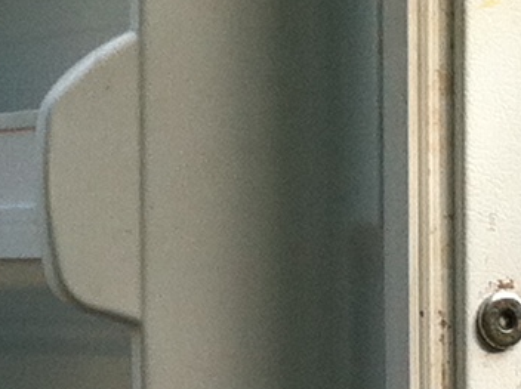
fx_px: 3878
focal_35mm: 258
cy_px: 305
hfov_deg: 7.5
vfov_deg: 5.7
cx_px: -280
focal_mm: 3.85
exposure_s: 1/177
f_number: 2.8
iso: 80
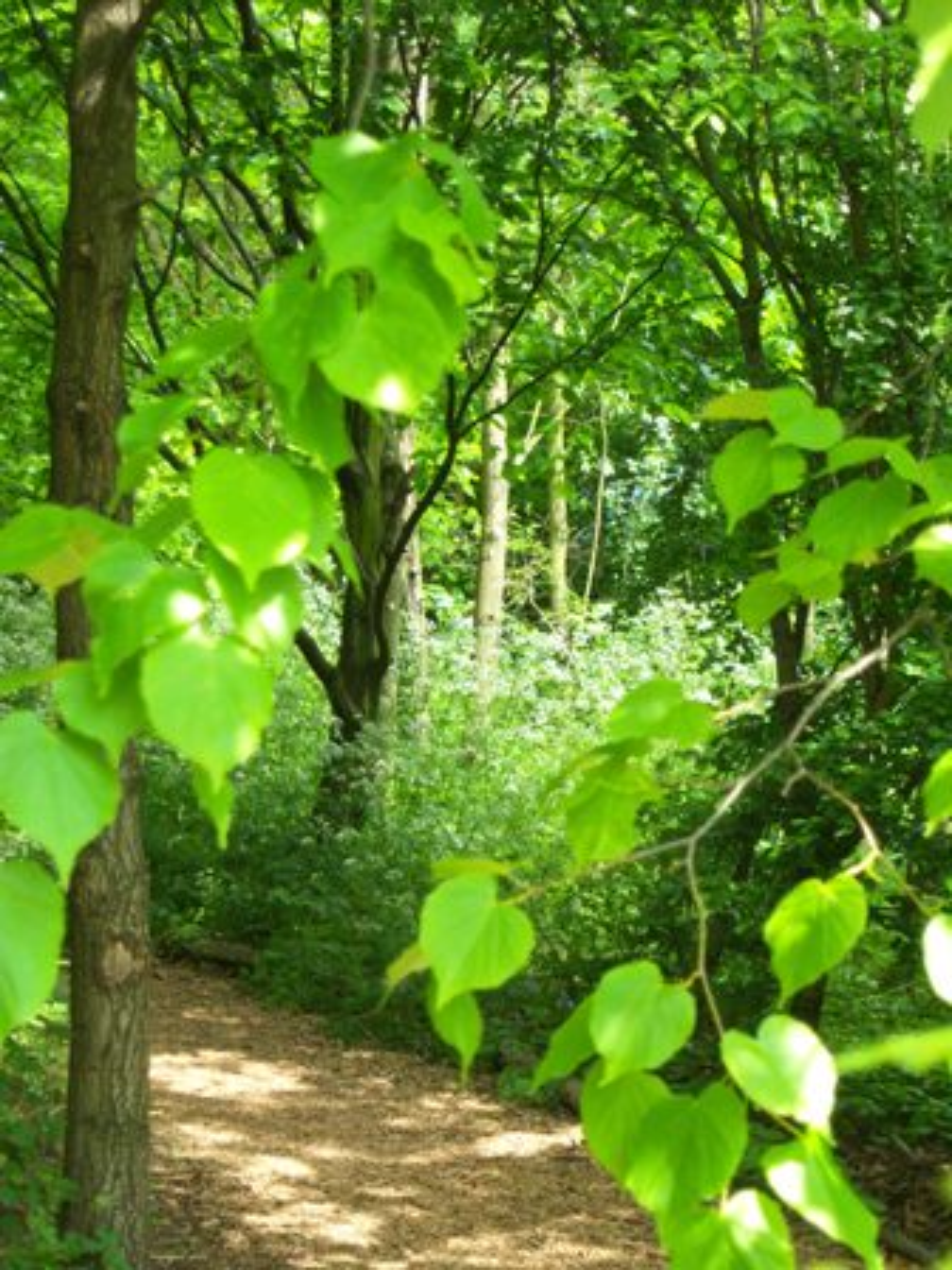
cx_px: 476
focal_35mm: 81
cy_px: 635
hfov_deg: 18.2
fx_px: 2970
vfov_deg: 24.1
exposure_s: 1/60
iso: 160
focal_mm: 17.1
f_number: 4
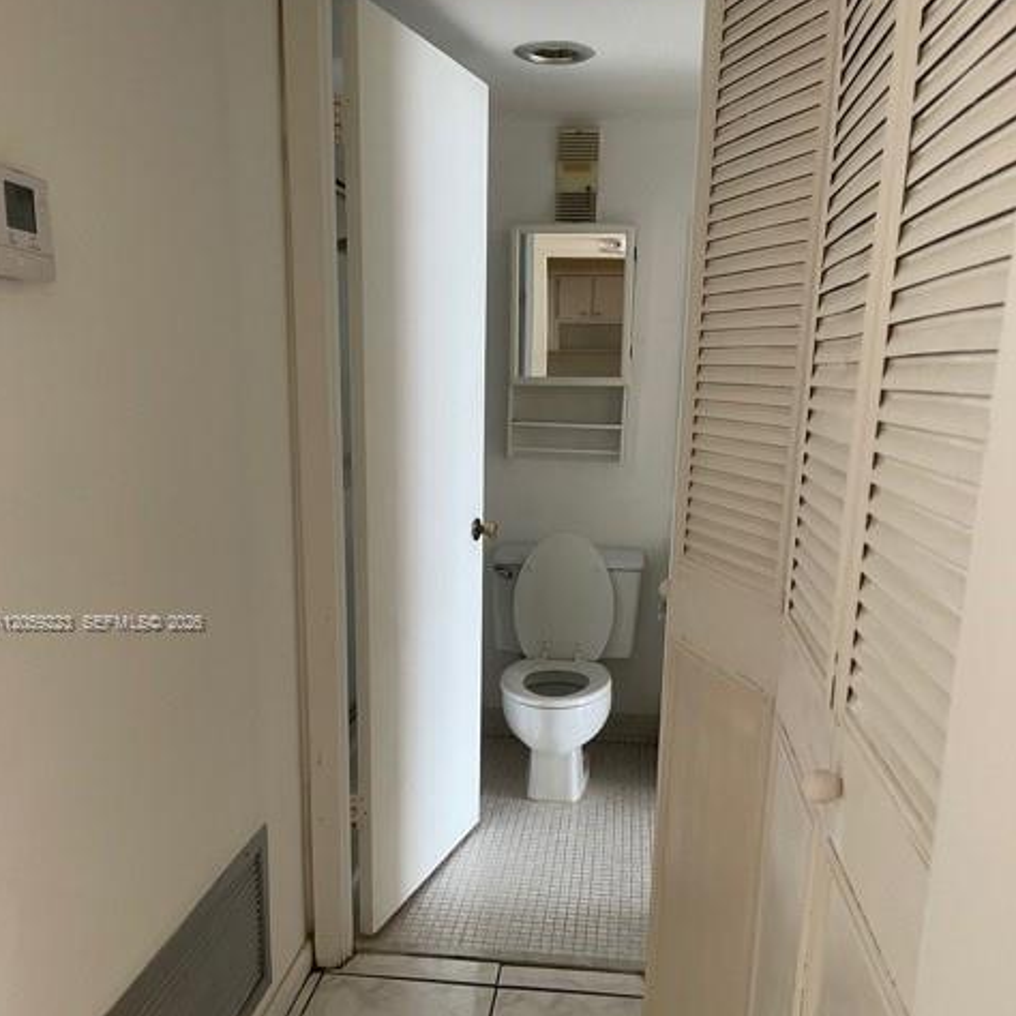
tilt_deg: -14.7
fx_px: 1029
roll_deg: -0.9
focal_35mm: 31
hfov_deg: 52.5
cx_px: 504
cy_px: 624
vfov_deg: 52.1
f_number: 1.6
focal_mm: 5.1
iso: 160
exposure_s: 1/60
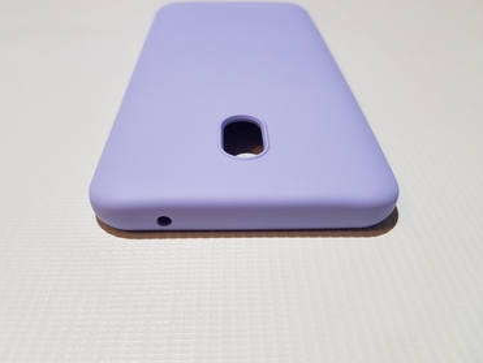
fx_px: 391
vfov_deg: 49.8
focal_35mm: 28
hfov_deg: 63.4
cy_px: 173
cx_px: 237
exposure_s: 1/50
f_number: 1.7
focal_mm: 4.2
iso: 160
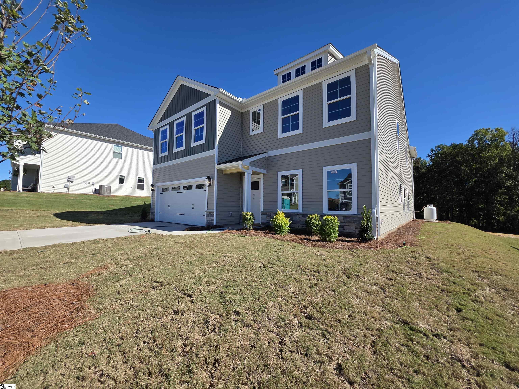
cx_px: 260
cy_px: 194
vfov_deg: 89.9
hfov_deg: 106.2
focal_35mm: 13
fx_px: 195
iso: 40
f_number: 1.9
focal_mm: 2.2
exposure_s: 1/2614
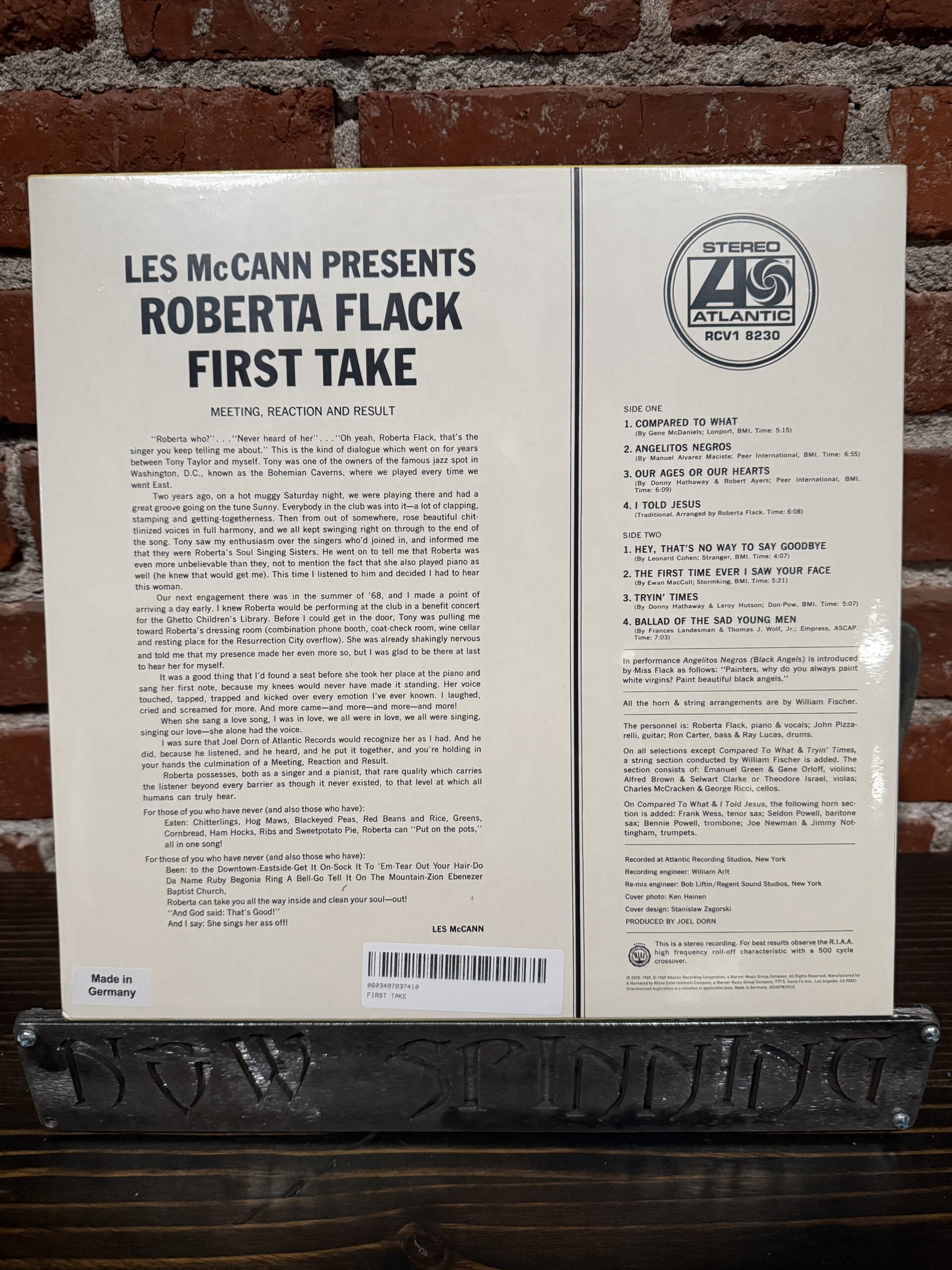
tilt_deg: -27.1
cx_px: 476
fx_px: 880
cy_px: 635
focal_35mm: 24
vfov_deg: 71.6
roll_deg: +1.2
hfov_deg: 56.8
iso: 500
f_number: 1.78
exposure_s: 1/60
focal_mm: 6.76
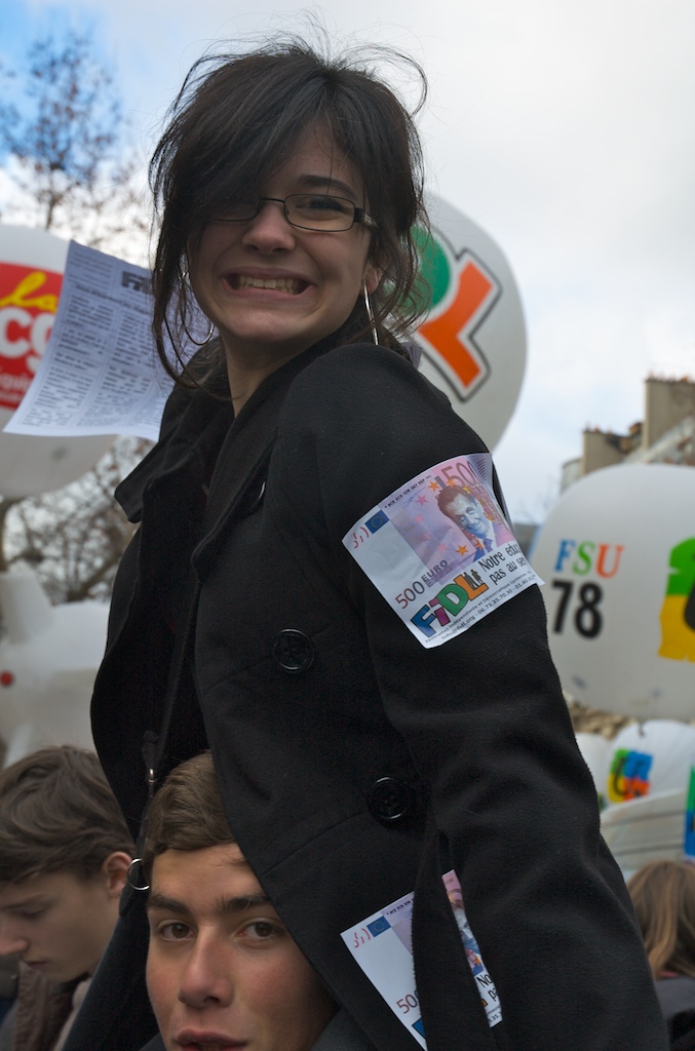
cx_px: 348
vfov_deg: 35.1
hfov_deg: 23.6
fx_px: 1660
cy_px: 526
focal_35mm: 57
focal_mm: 38
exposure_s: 1/160
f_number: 6.3
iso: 200
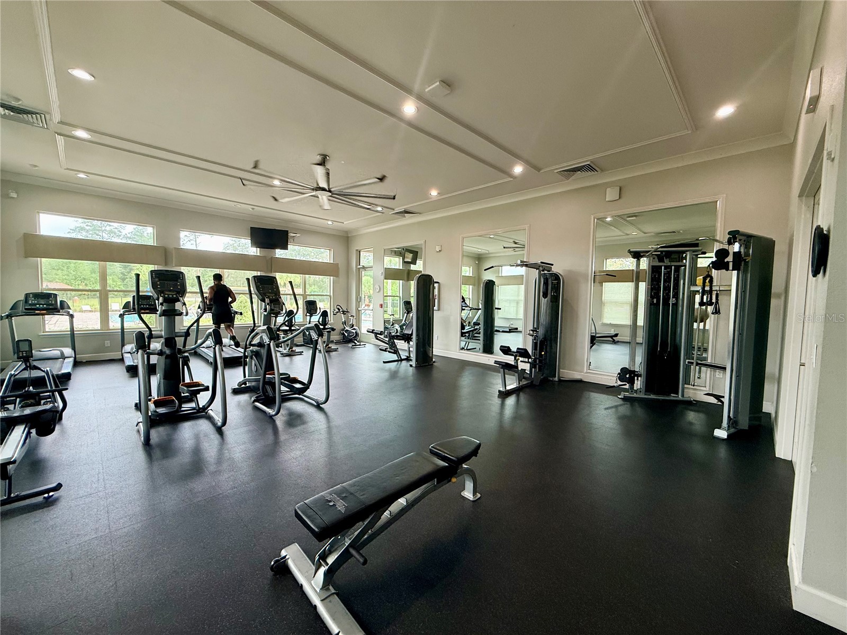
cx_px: 424
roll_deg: -0.8
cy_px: 318
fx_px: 343
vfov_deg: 85.7
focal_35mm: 14
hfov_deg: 102.1
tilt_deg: -3.5
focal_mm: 2.22
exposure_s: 1/120
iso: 125
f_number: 2.2
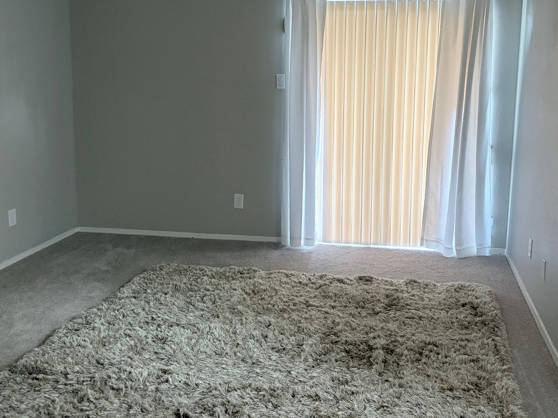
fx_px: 613
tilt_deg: -7.1
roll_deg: -0.4
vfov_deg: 37.5
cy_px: 157
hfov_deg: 48.8
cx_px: 322
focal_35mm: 38
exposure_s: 1/60
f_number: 1.6
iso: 320
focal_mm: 5.96
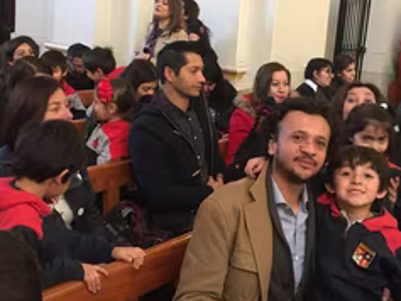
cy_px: 103
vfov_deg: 29.5
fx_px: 568
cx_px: 250
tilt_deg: -8.2
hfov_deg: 38.6
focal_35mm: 49
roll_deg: -5.9
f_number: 2.2
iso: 125
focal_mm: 4.15
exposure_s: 1/8
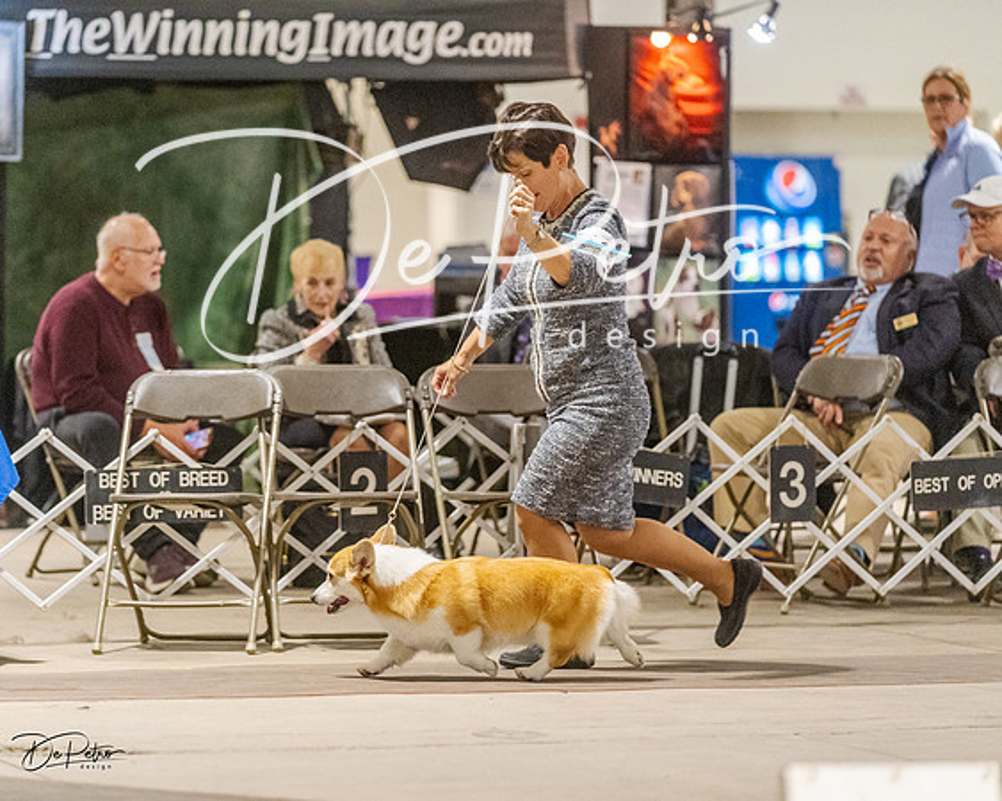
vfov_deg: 8.9
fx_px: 5141
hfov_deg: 11.1
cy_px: 400
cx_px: 434
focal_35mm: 173
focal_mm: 154
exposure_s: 1/400
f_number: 3.2
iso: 6400
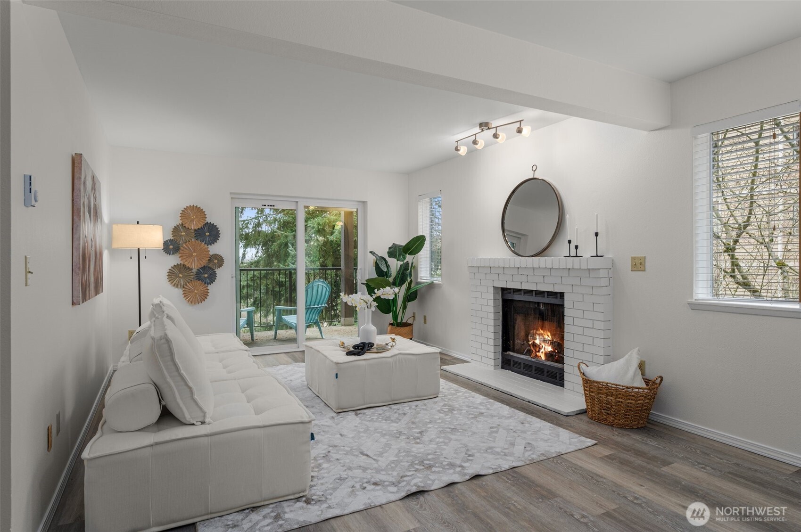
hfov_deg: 84.0
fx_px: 445
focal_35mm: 20
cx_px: 400
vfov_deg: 61.8
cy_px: 266
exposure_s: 1/8
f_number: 7.1
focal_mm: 20
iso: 320
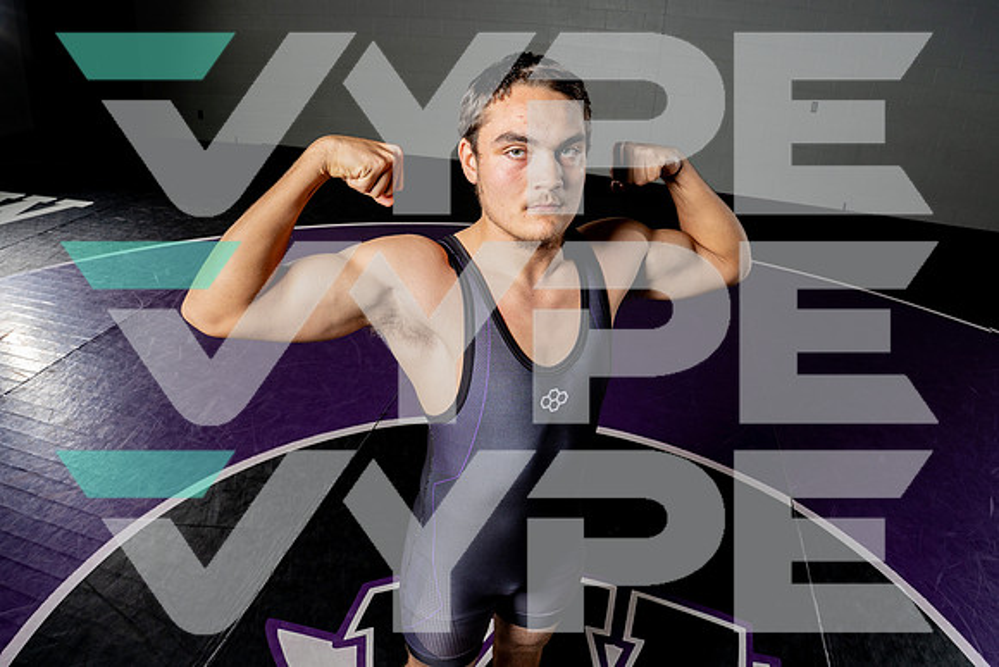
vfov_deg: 55.8
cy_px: 308
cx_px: 461
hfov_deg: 76.8
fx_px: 629
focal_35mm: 23
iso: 400
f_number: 8
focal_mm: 20
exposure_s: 1/250
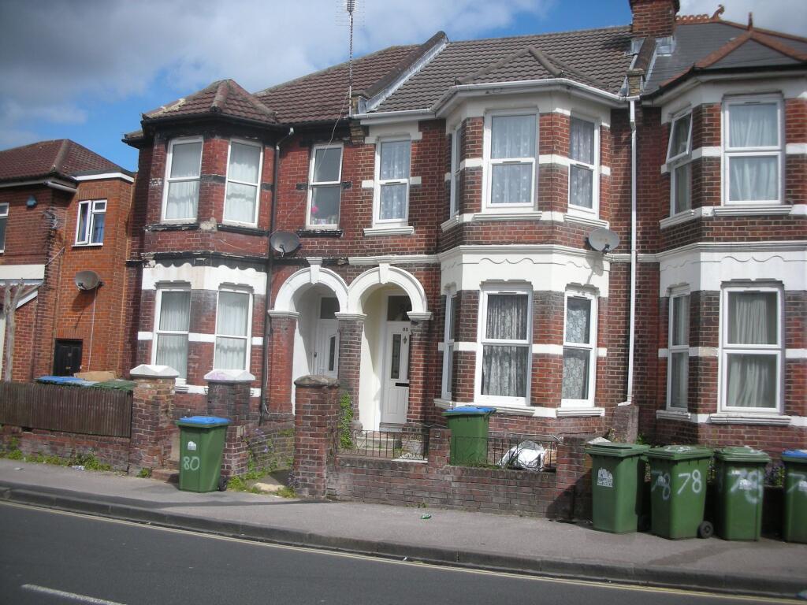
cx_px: 404
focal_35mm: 35
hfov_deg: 52.6
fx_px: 816
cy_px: 302
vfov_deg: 40.7
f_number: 7.9
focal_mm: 5.8
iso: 50
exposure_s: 1/126
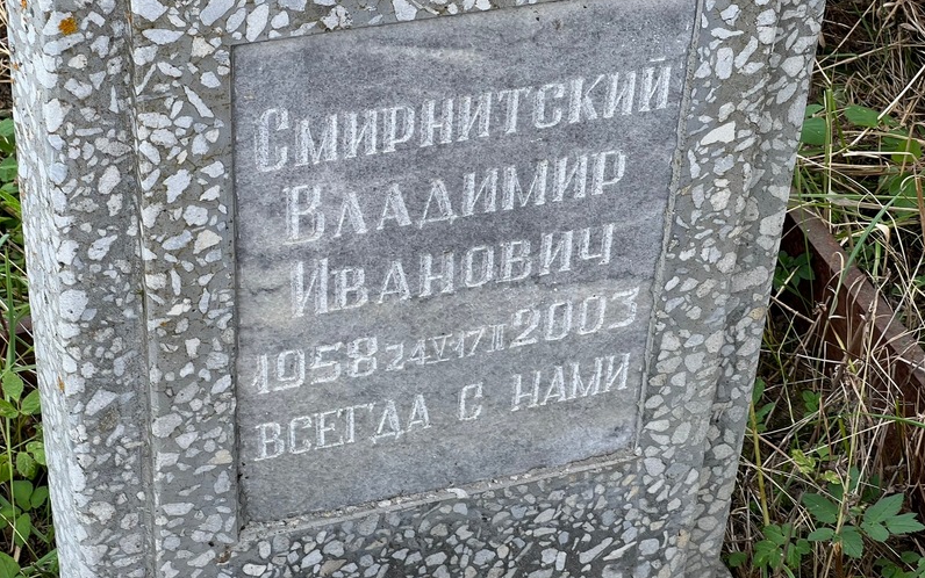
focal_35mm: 82
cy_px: 247
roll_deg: +0.3
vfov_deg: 15.9
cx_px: 464
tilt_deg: -36.7
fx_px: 2068
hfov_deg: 25.2
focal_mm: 9
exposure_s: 1/106
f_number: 2.8
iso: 32
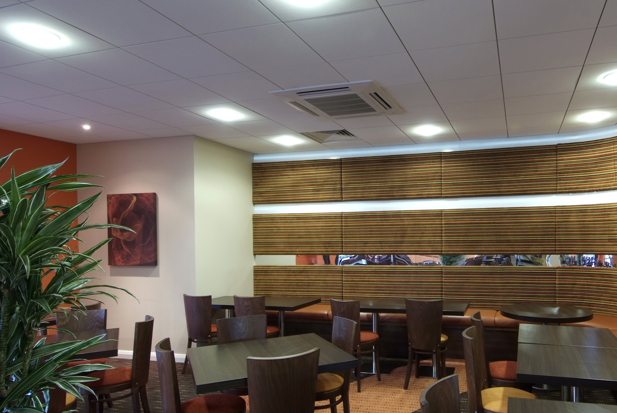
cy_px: 242
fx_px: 412
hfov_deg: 71.7
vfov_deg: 53.0
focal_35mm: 24
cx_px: 406
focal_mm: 12
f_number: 9
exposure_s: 2
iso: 100
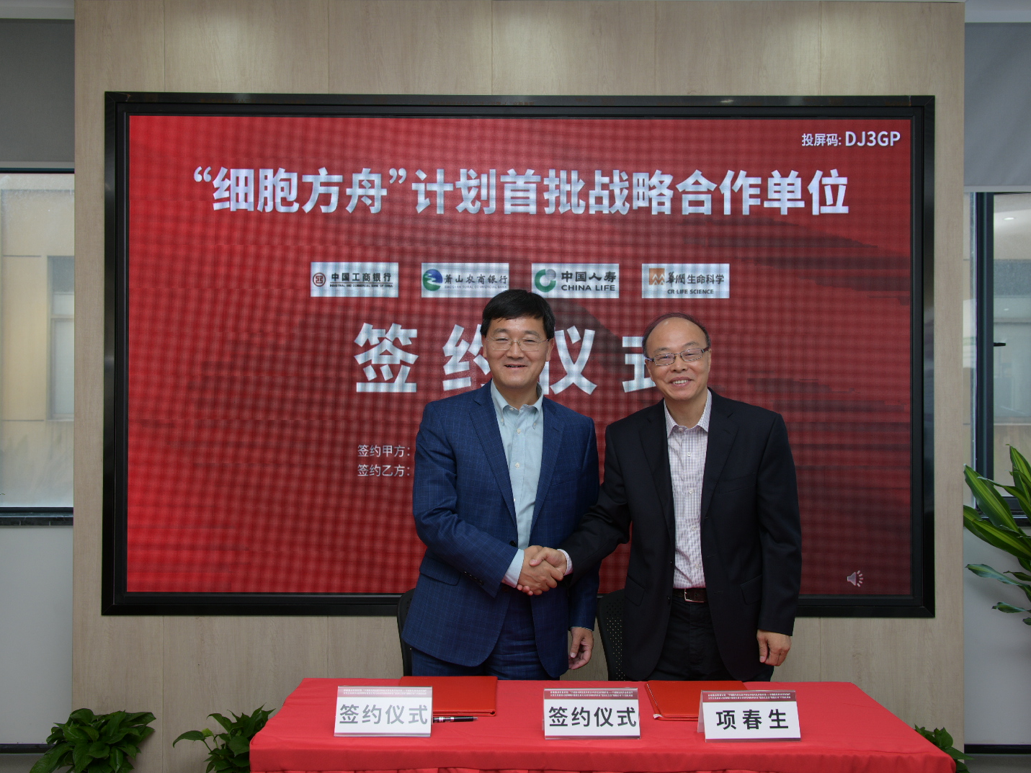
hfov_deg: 50.1
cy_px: 385
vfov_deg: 38.7
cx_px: 512
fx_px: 1102
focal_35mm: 37
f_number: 6.3
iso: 500
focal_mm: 34
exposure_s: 1/125
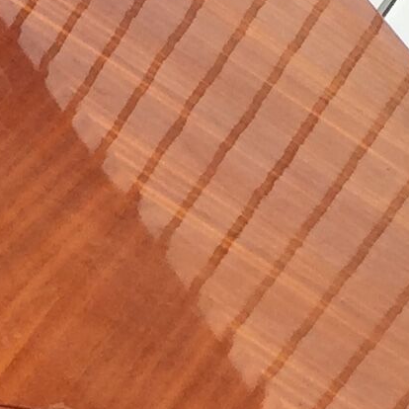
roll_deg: -34.1
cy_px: 349
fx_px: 2700
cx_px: -46
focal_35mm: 202
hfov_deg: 8.6
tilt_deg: -25.5
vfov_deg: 8.6
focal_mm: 4.15
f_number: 2.2
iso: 32
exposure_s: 1/3049
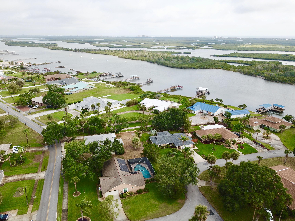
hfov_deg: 67.3
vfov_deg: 53.1
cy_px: 110
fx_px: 222
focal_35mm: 26
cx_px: 148
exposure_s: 1/744
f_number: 2.2
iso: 100
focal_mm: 4.7
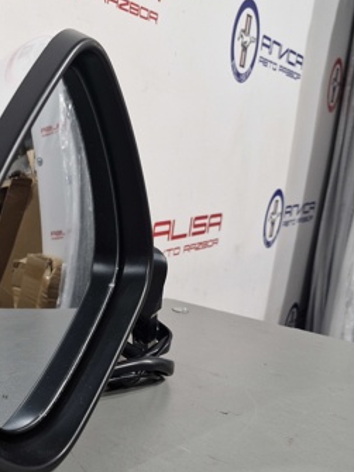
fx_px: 600
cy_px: 296
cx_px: 44
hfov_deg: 31.5
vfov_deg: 42.6
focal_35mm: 44
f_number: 1.8
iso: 125
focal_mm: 5.54
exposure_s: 1/51
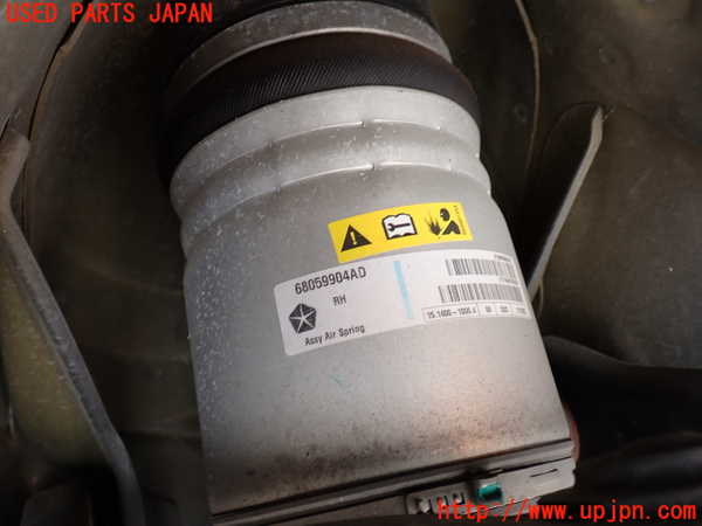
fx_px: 649
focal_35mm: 32
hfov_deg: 56.8
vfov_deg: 44.2
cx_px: 351
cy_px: 263
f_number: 2.4
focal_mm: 5.79
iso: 200
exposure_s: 1/60
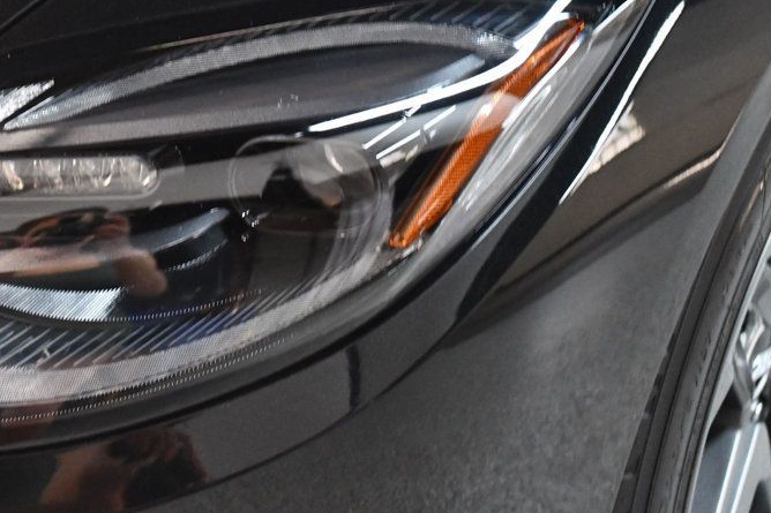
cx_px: 185
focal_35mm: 92
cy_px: 157
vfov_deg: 14.8
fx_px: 1970
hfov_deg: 21.9
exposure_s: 1/60
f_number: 5.3
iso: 5600
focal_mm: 40
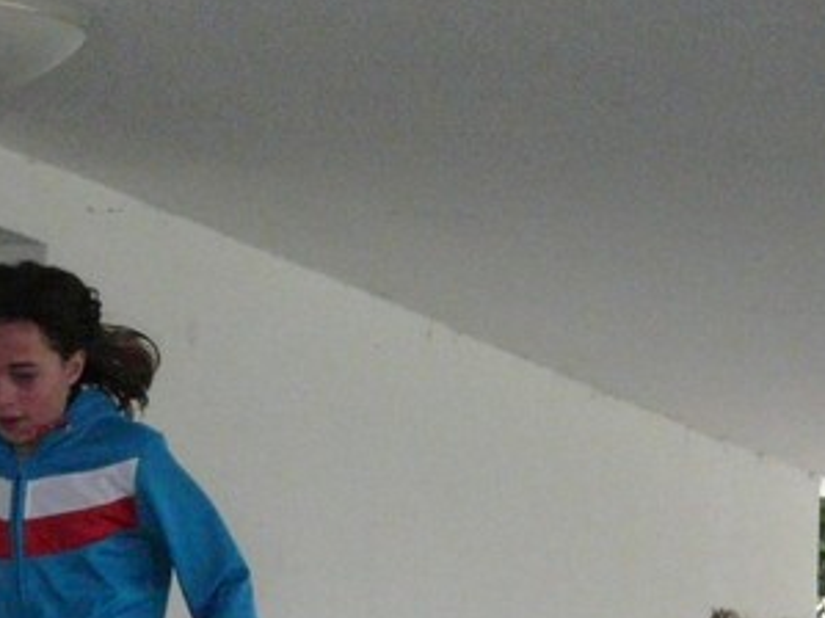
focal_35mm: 190
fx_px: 4526
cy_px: 723
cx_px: 149
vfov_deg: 7.7
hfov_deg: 10.4
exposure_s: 1/200
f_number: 3.2
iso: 800
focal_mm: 11.7
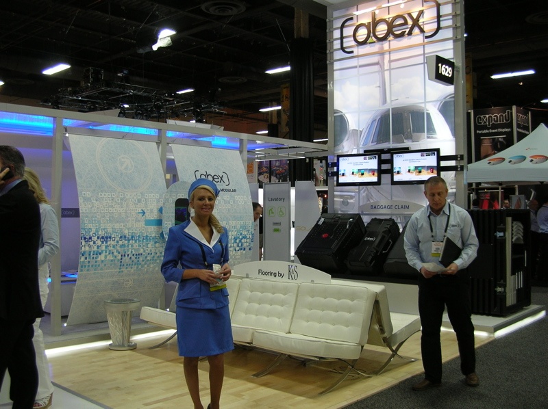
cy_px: 204
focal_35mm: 36
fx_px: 569
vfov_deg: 39.6
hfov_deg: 51.4
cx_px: 274
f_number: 2.7
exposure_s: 1/22.5
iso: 50
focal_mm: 6
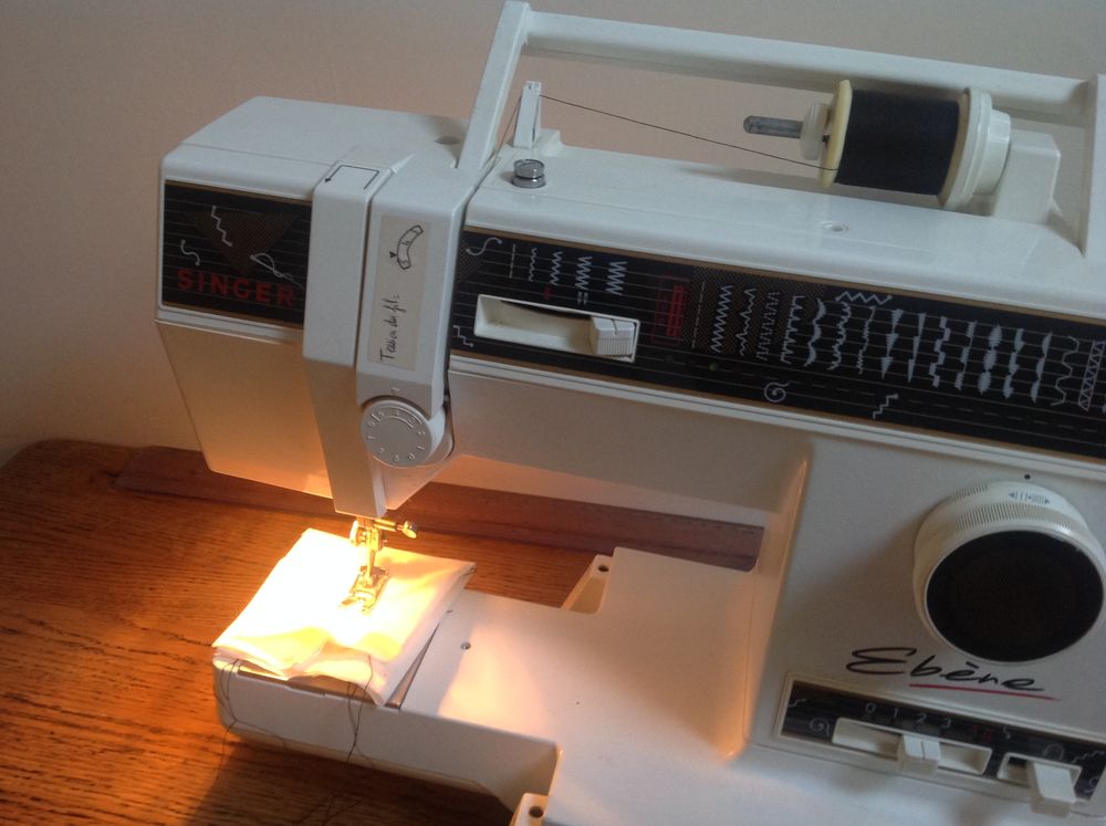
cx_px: 553
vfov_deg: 40.6
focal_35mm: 35
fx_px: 1117
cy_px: 413
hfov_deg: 52.7
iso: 125
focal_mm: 4.28
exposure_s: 1/15
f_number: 2.4
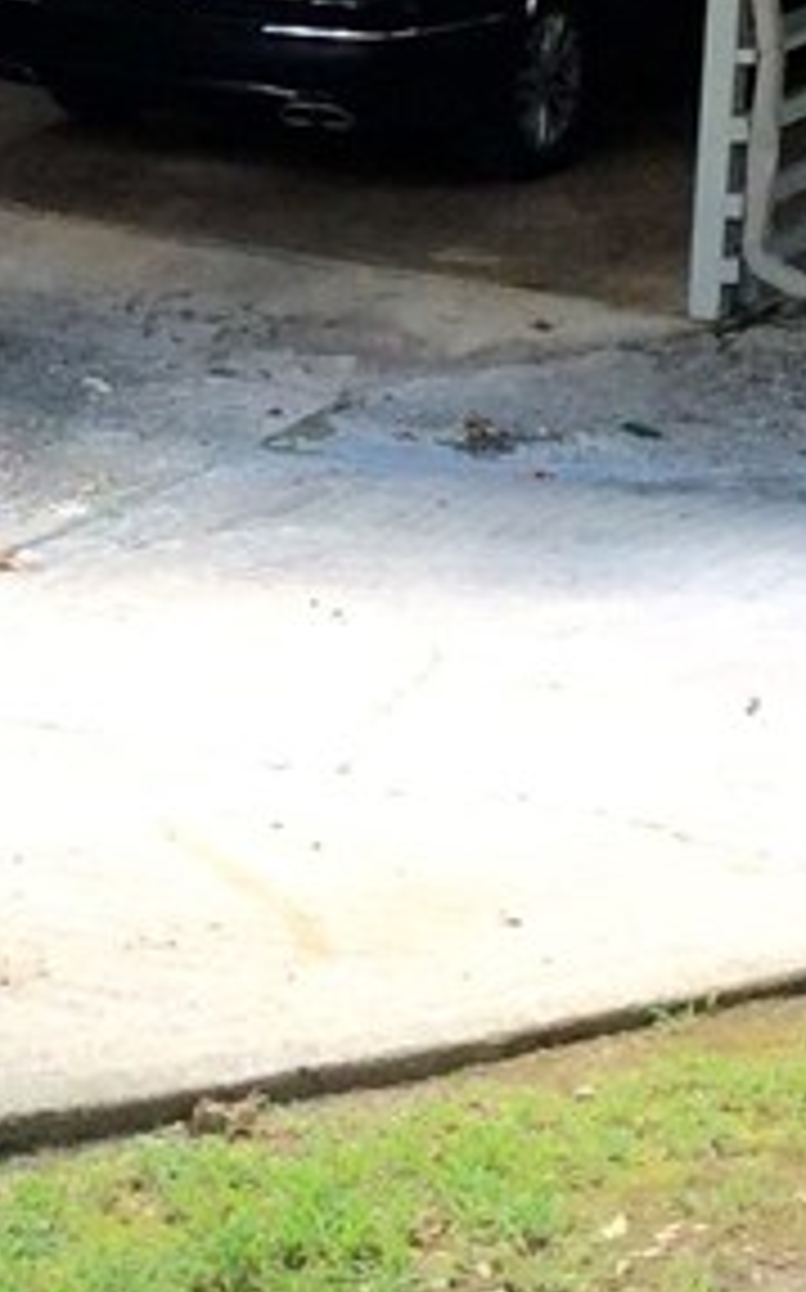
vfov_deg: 17.1
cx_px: -504
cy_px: 189
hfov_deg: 10.3
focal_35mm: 121
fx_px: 4259
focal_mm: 3.3
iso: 40
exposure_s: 1/120
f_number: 2.4
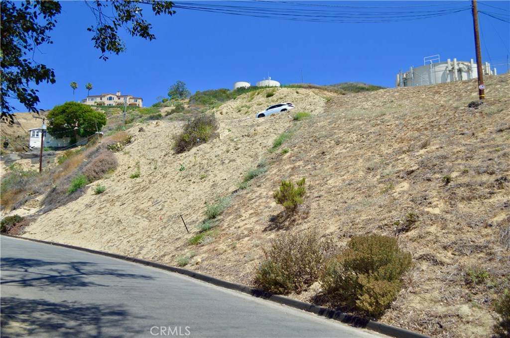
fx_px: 467
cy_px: 169
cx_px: 255
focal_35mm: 33
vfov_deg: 39.9
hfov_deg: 57.3
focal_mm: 22
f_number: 3.8
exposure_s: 1/1000
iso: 100
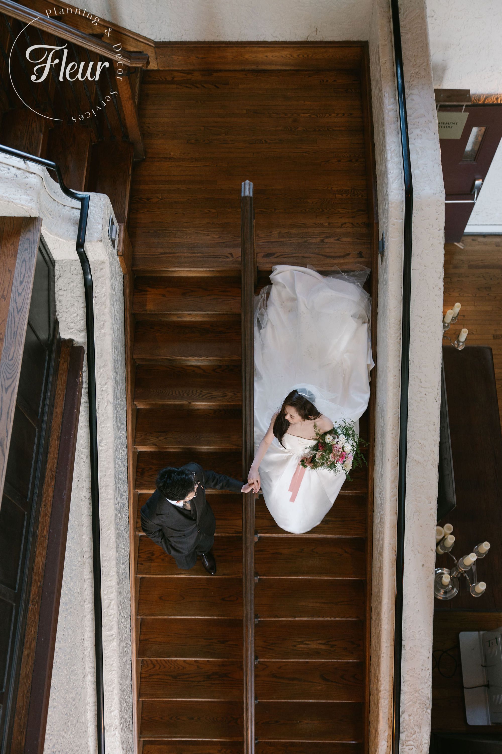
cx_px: 251
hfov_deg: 37.9
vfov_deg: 54.4
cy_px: 377
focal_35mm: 35
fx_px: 732
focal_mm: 35
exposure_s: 1/80
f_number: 2
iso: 400
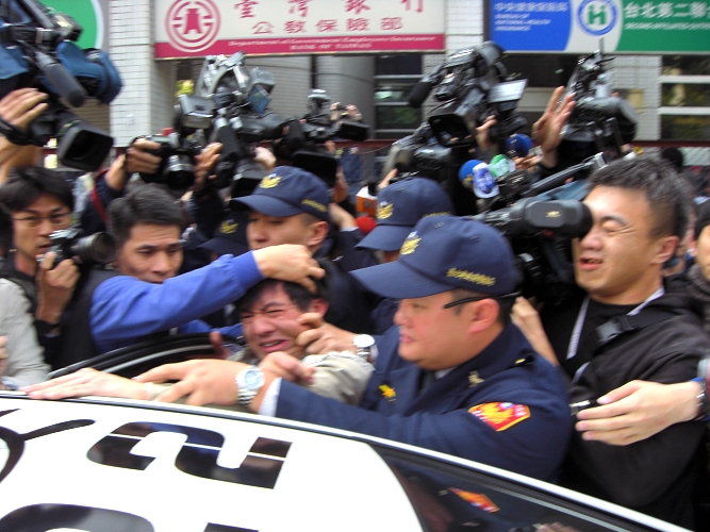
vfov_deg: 37.7
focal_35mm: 38
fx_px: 779
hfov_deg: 49.0
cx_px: 355
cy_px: 266
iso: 64
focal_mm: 6.2
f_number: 2.7
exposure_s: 1/250
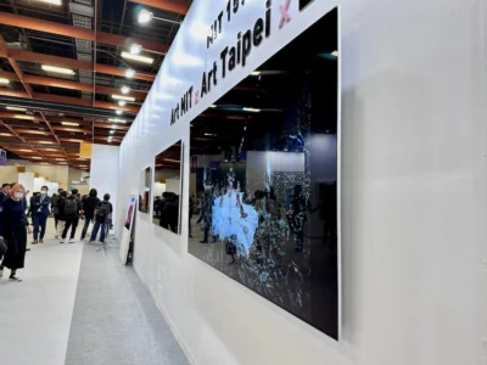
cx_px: 244
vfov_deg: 56.8
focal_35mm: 24
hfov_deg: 71.6
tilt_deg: +1.4
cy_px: 182
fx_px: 338
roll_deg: -0.9
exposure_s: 1/120
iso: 100
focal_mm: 6.86
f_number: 1.78
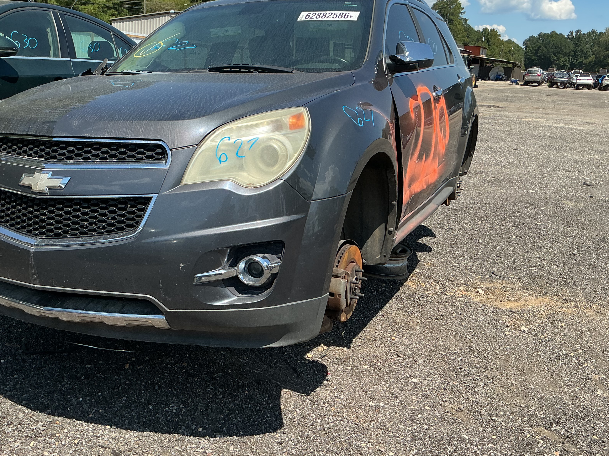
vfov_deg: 38.6
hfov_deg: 49.8
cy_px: 201
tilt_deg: -10.3
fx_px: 651
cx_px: 242
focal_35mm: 37
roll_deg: -1.1
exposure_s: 1/1342
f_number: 1.8
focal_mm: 3
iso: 25
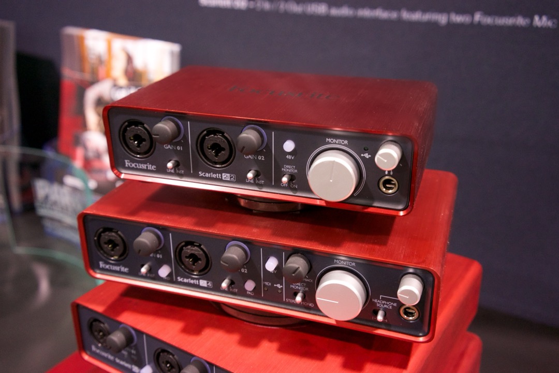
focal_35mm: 35
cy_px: 186
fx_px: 543
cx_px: 280
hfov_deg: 54.4
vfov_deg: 37.9
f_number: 5.6
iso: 5000
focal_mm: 35
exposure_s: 1/60
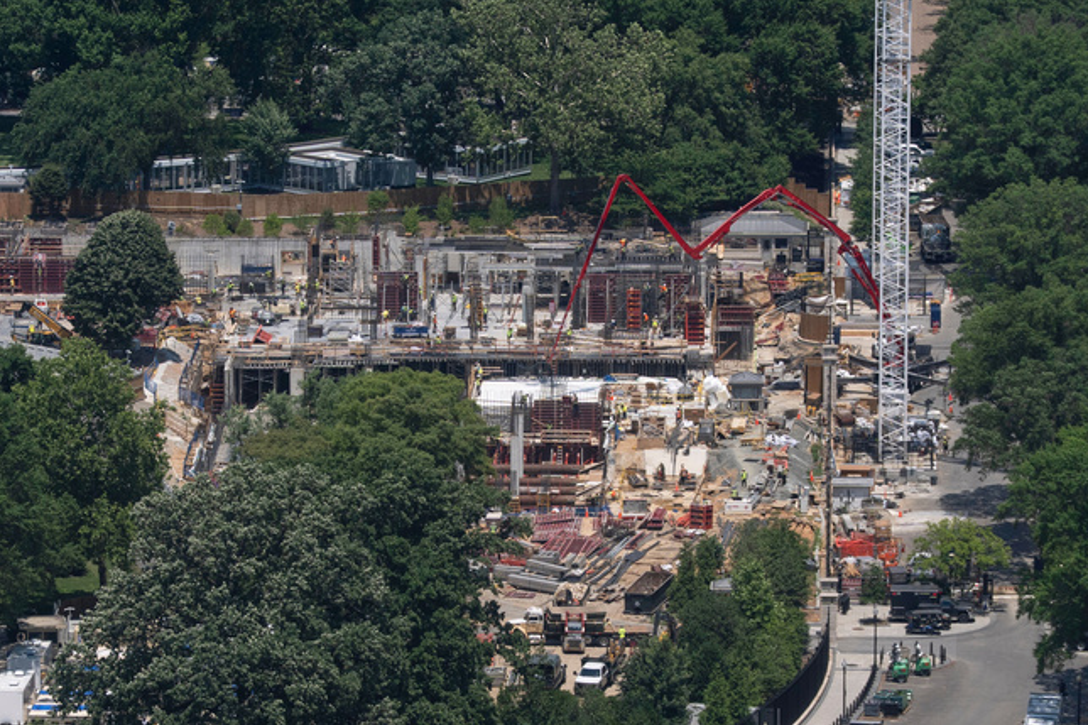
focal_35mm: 318
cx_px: 527
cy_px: 558
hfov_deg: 6.5
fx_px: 9608
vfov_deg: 4.3
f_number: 8
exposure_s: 1/1600
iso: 400
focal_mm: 200
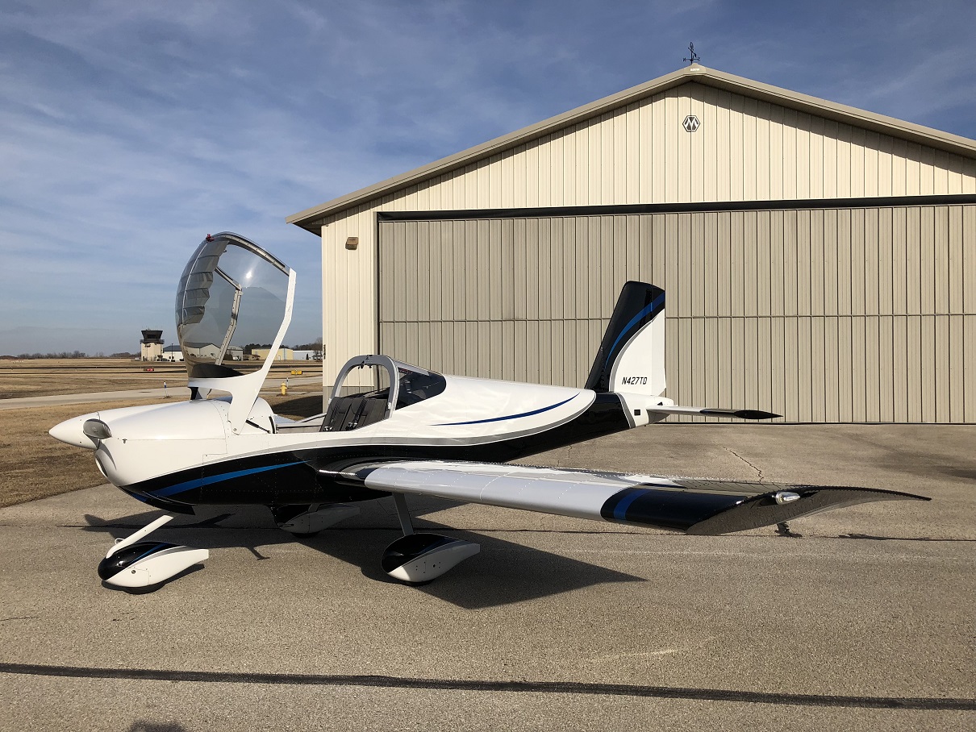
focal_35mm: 28
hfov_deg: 63.4
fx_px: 790
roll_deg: +0.1
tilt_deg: +1.0
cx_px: 488
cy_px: 366
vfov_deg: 49.8
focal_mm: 3.99
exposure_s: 1/4000
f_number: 1.8
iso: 20
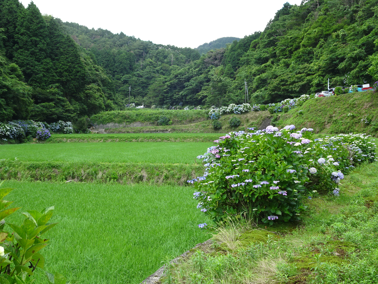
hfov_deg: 44.8
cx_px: 176
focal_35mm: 42
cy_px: 145
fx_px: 459
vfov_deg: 34.4
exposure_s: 1/125
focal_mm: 6.56
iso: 80
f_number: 4
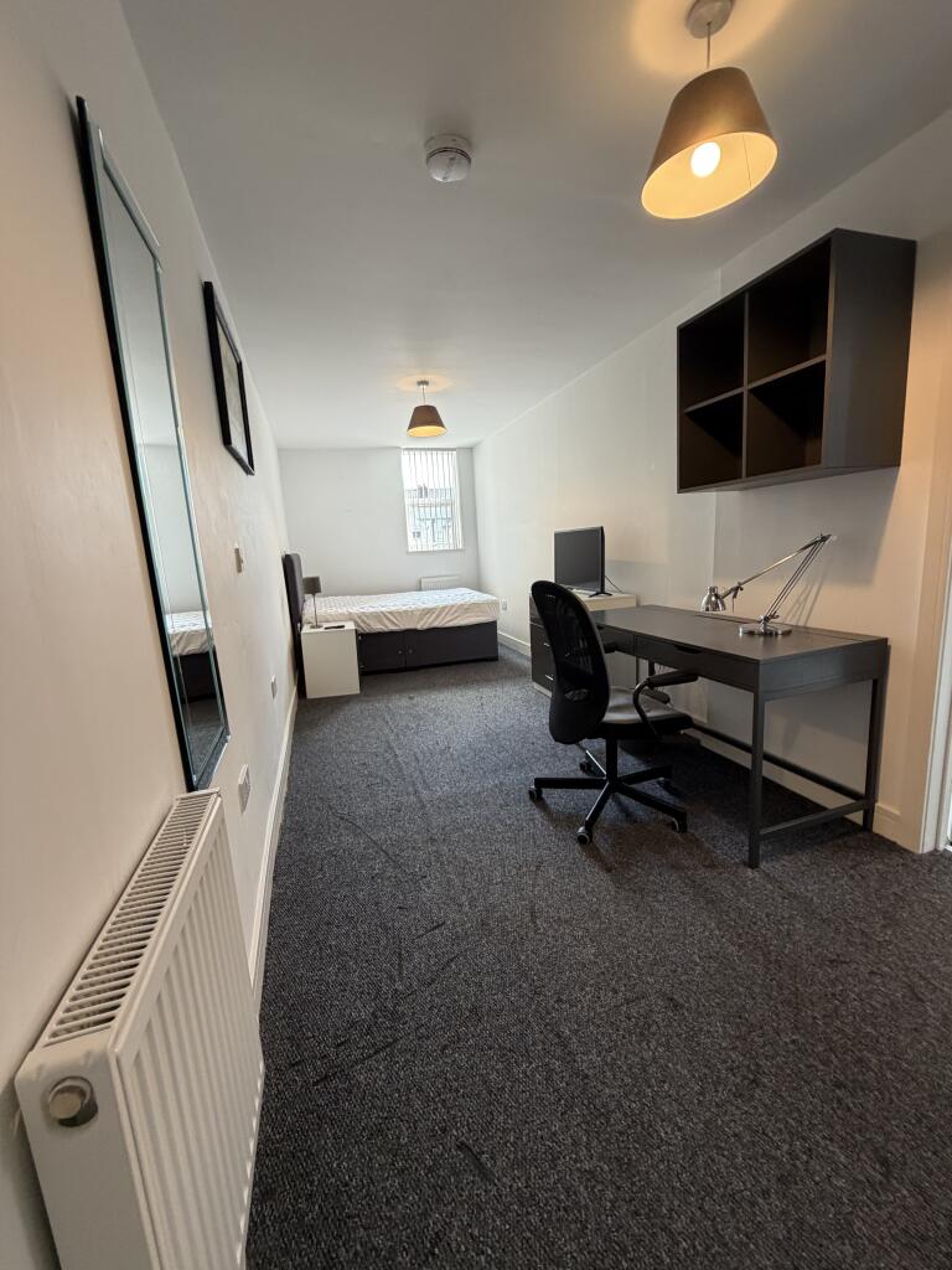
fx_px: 513
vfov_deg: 102.1
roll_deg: +3.2
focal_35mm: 14
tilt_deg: -9.0
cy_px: 635
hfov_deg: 85.7
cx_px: 476
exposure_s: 1/50
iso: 250
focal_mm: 2.22
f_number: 2.2
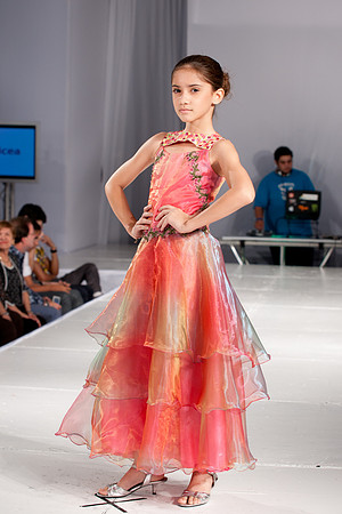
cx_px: 171
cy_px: 257
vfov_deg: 28.8
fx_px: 997
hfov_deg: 19.5
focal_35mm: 70
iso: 200
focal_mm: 70
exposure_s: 1/125
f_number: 5
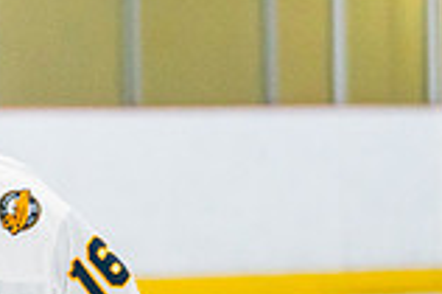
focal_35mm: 673
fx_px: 8254
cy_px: 430
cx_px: -85
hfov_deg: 3.1
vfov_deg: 2.0
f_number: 2.8
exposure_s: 1/1250
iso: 3200
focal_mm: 138
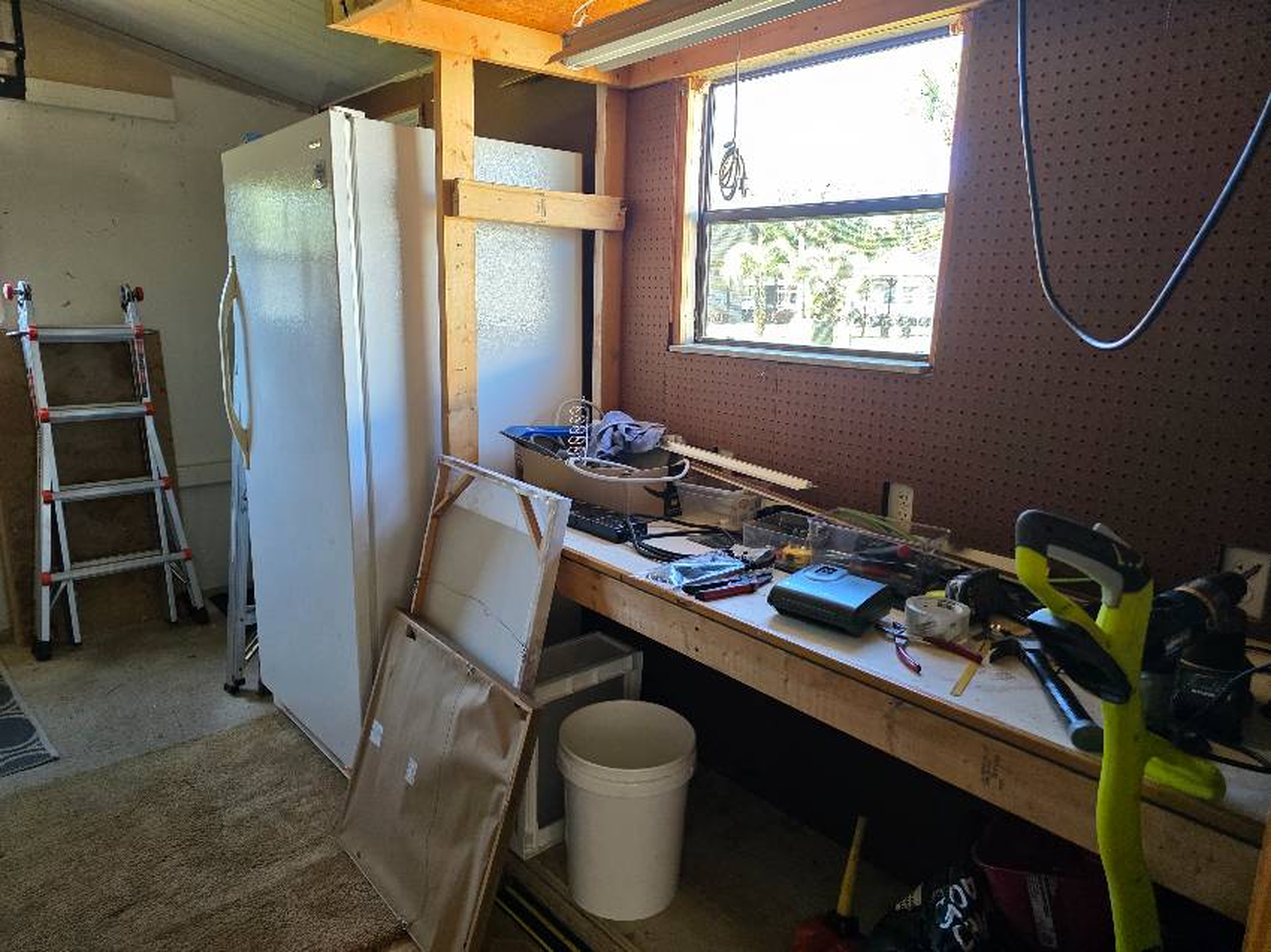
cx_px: 636
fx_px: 844
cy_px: 476
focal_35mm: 23
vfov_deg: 58.9
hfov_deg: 73.9
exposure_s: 1/120
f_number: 1.7
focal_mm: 6.3
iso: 200
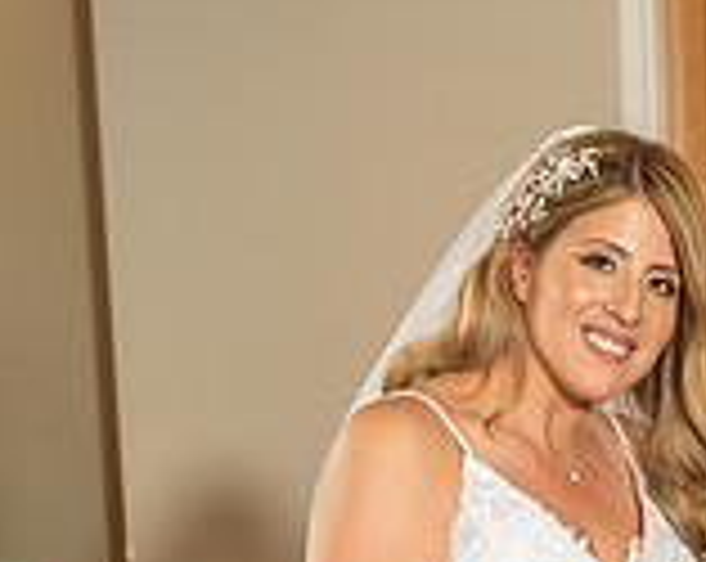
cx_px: 791
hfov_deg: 13.6
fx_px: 2899
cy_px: 852
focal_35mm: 139
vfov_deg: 10.7
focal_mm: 40
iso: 800
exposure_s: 1/160
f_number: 3.5
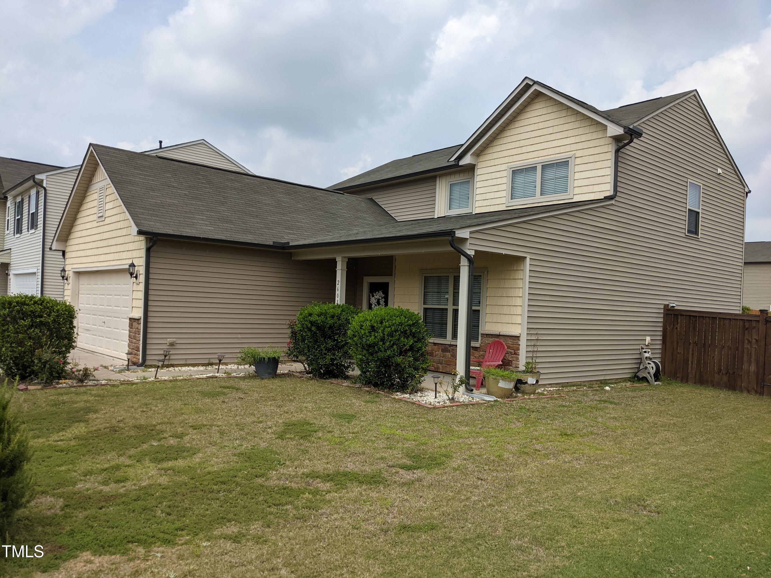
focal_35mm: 27
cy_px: 289
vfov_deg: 51.4
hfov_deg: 65.3
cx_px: 386
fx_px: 601
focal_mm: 4.38
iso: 73
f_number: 1.73
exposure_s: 1/4695
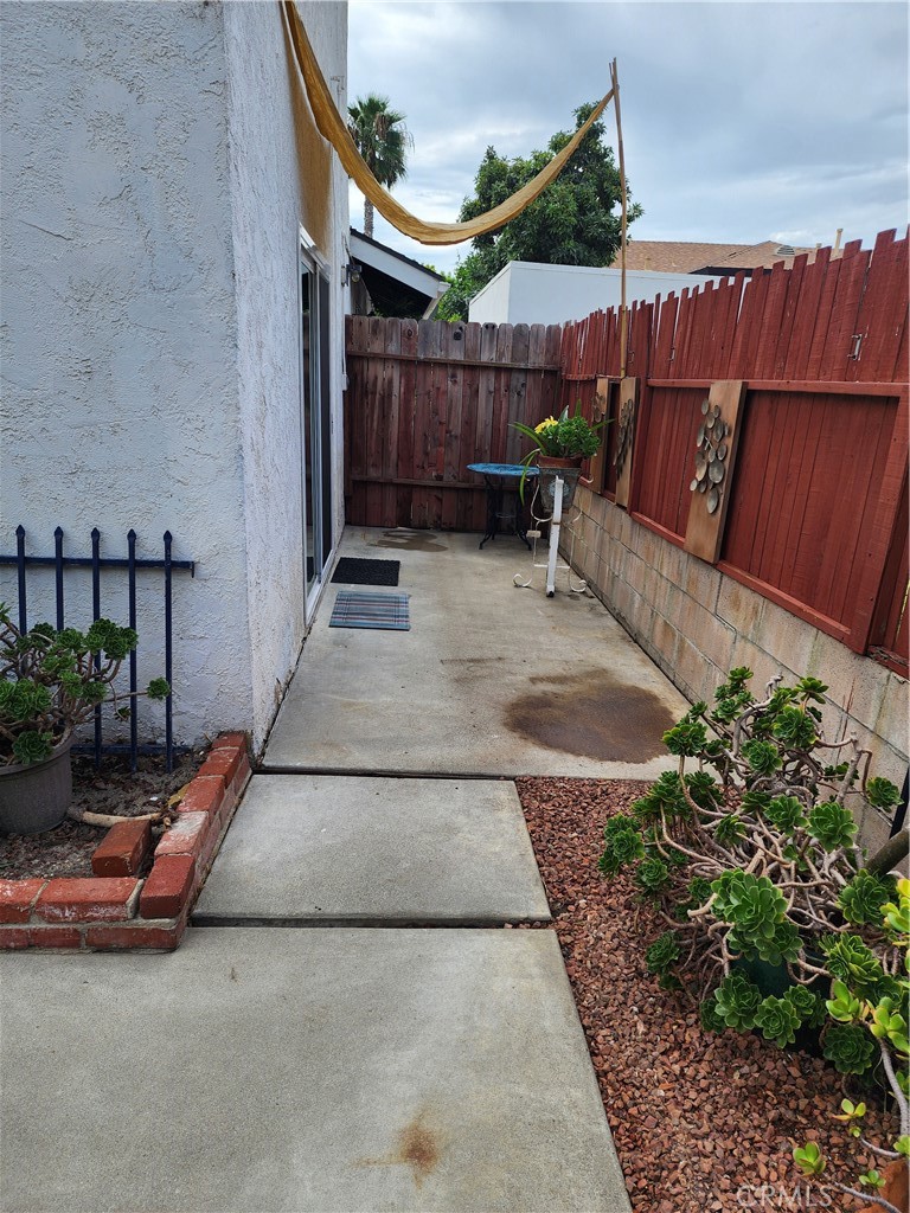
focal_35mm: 23
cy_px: 606
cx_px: 455
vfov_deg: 73.9
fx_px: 806
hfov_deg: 58.9
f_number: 1.8
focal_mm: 6.4
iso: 12
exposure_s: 1/728
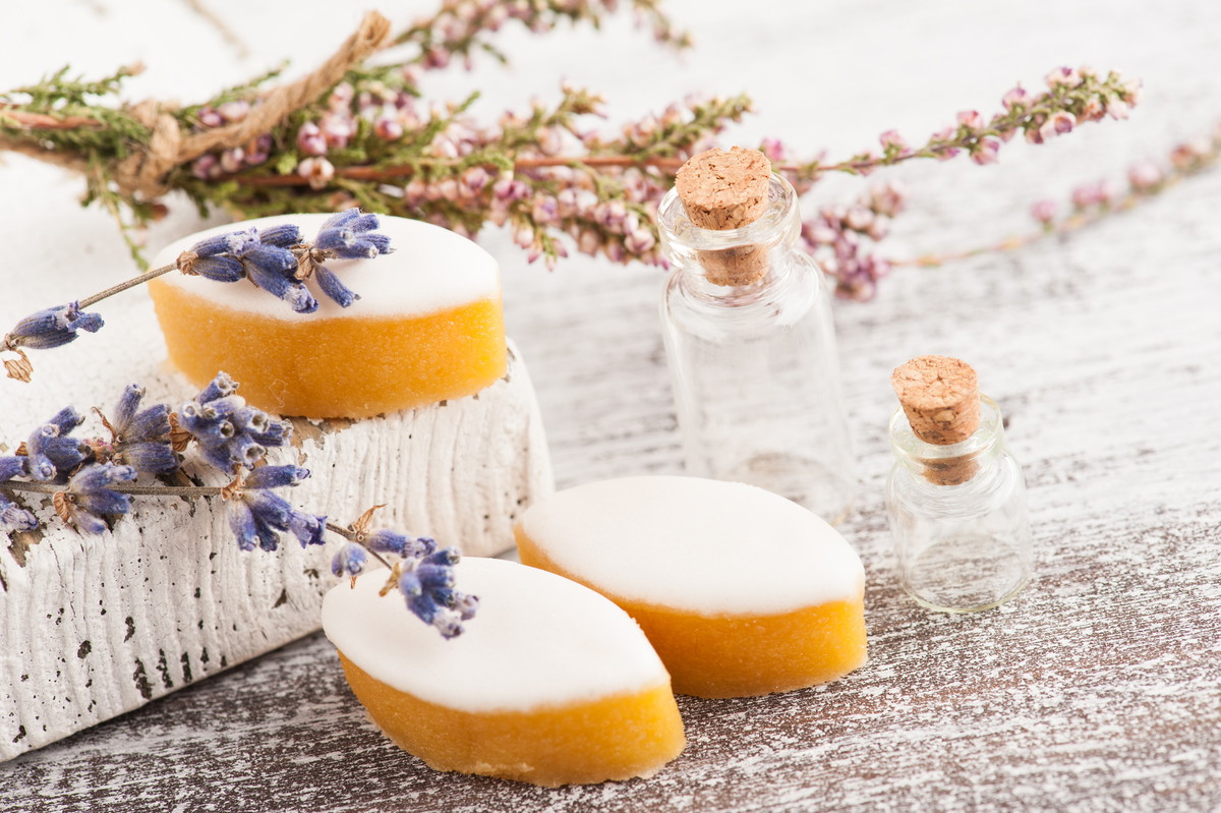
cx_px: 610
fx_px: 3560
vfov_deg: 13.0
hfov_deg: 19.5
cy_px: 406
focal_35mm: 105
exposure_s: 1/125
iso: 200
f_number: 11
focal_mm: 105
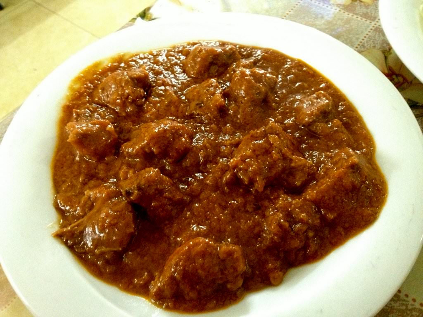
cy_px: 158
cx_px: 212
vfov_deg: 40.7
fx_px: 428
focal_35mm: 35
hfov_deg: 52.6
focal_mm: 4.28
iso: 800
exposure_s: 1/17
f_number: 2.4
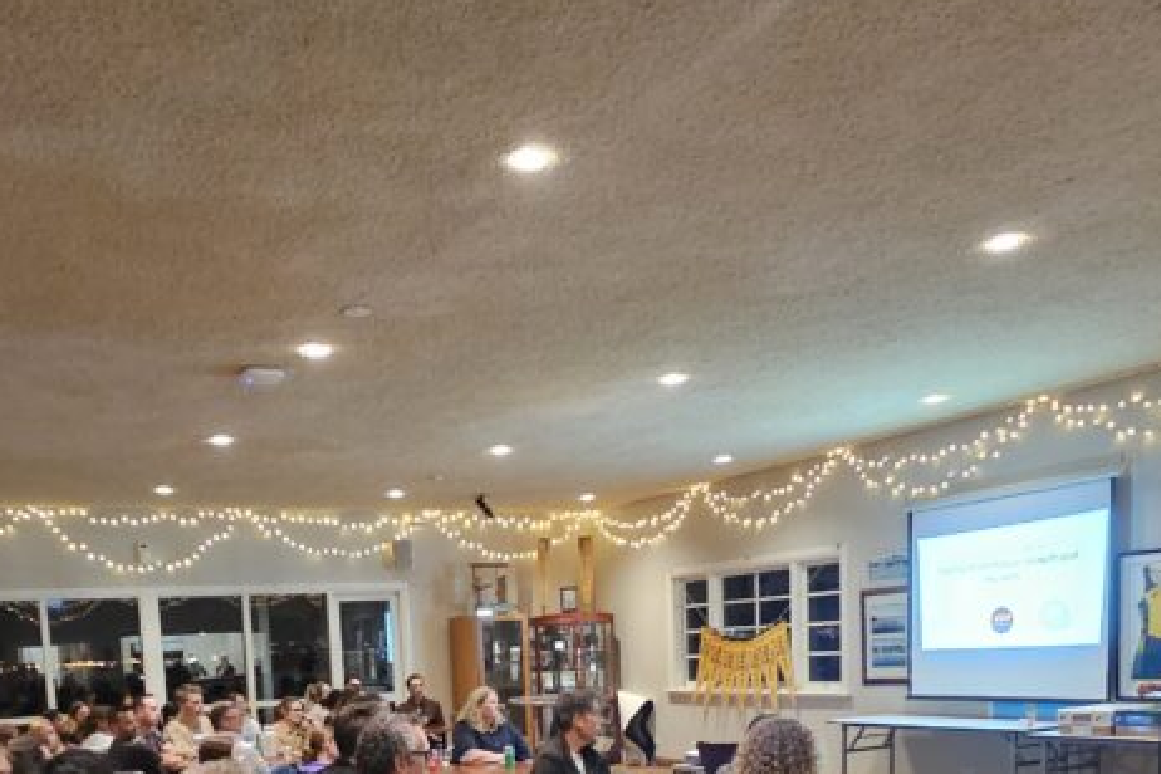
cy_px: 741
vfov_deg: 39.4
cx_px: 455
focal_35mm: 30
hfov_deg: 61.3
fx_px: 967
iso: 1600
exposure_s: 1/25
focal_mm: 2.2
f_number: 2.2
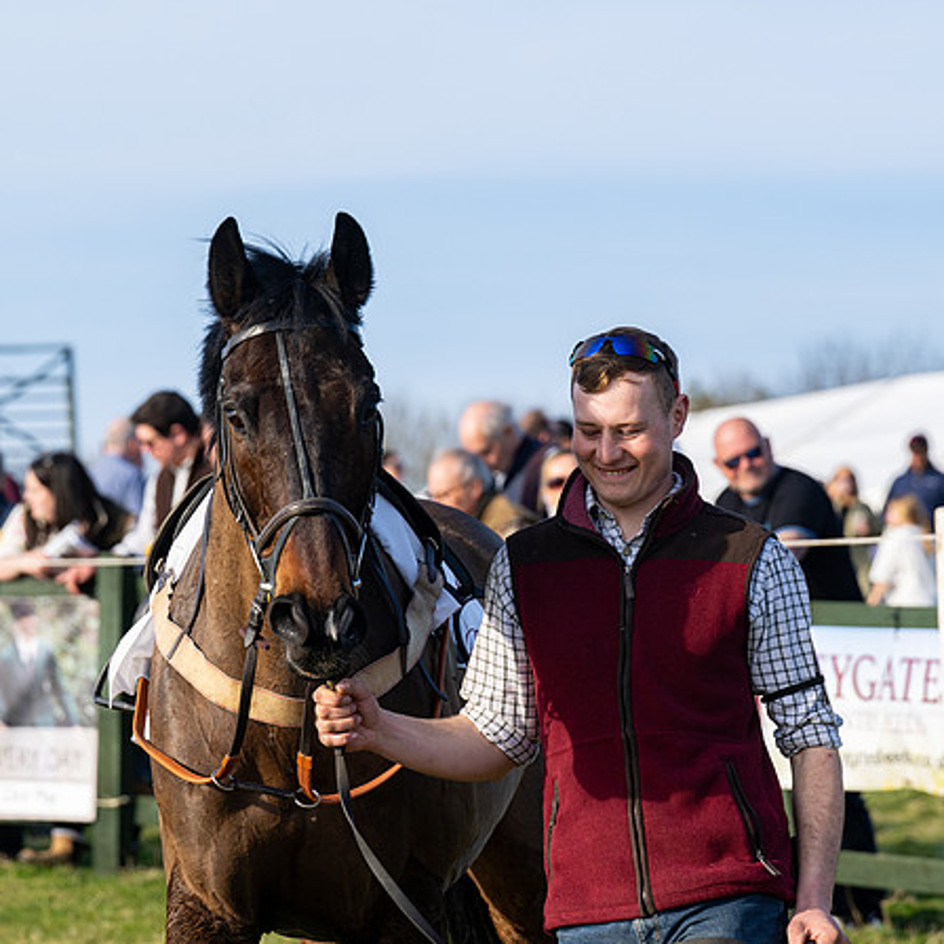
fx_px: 5770
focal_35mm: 187
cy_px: 345
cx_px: 492
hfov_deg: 9.4
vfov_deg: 9.3
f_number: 4.5
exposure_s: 1/1000
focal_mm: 115
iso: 125
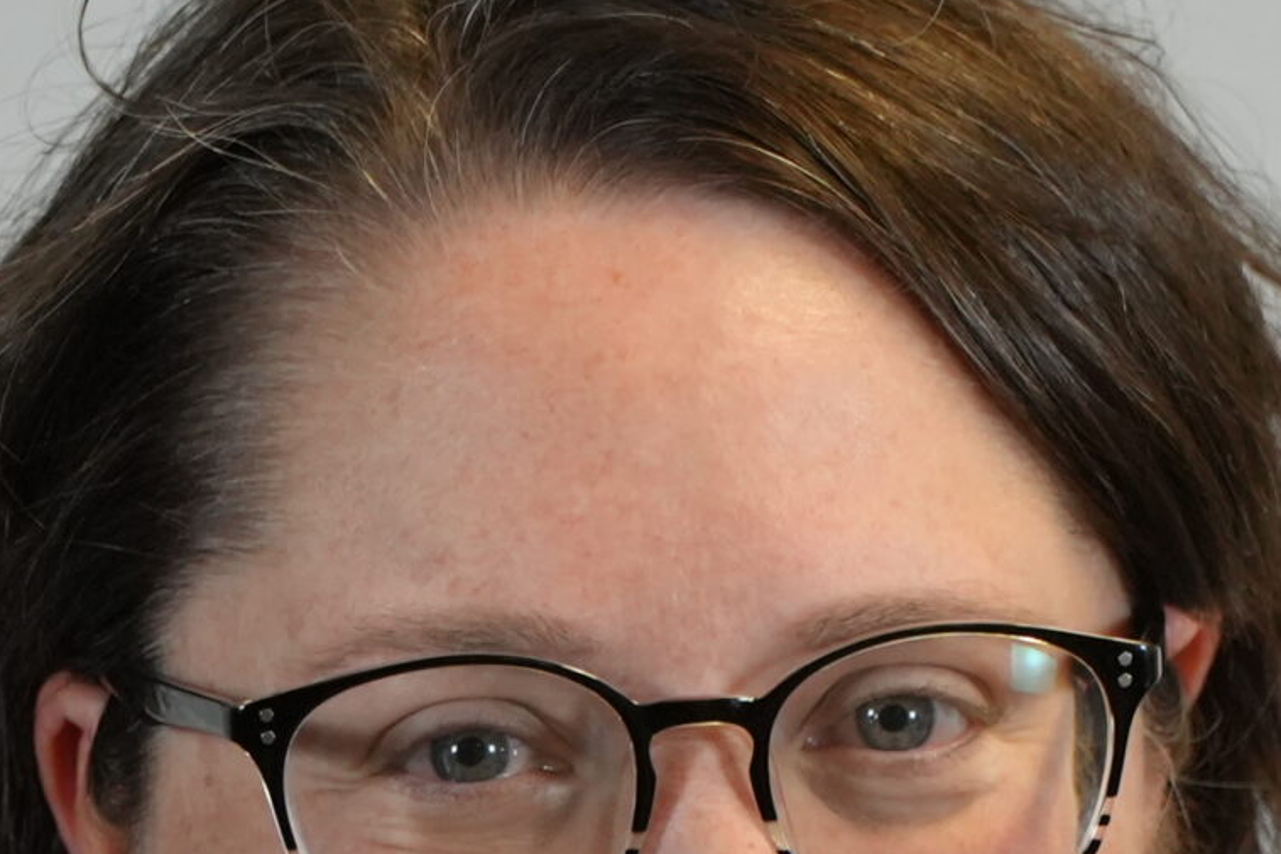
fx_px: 15261
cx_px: 639
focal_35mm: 429
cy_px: 1058
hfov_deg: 4.8
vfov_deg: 3.2
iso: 1250
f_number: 4
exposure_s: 1/160
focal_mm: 85
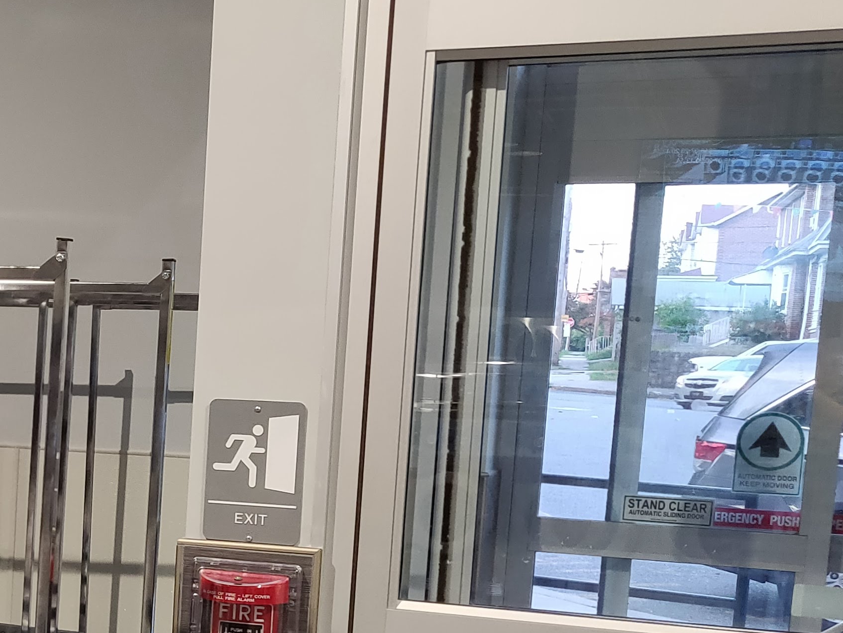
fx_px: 1656
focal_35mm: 68
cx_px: -215
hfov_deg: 25.2
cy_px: 585
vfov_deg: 21.1
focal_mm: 4.25
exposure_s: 1/50
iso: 640
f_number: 1.7
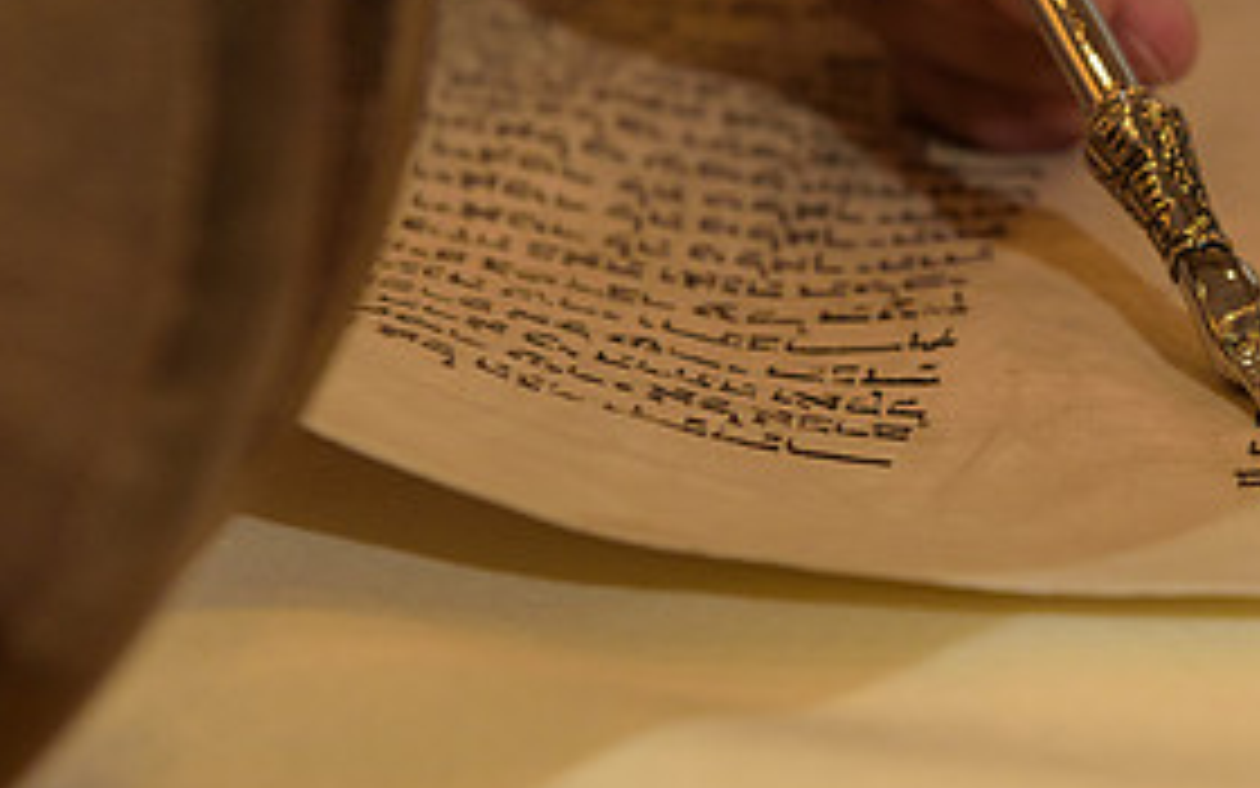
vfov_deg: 8.9
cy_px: 227
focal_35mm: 148
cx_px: 1256
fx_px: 5082
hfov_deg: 13.9
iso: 1000
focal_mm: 70
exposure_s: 1/125
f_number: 5
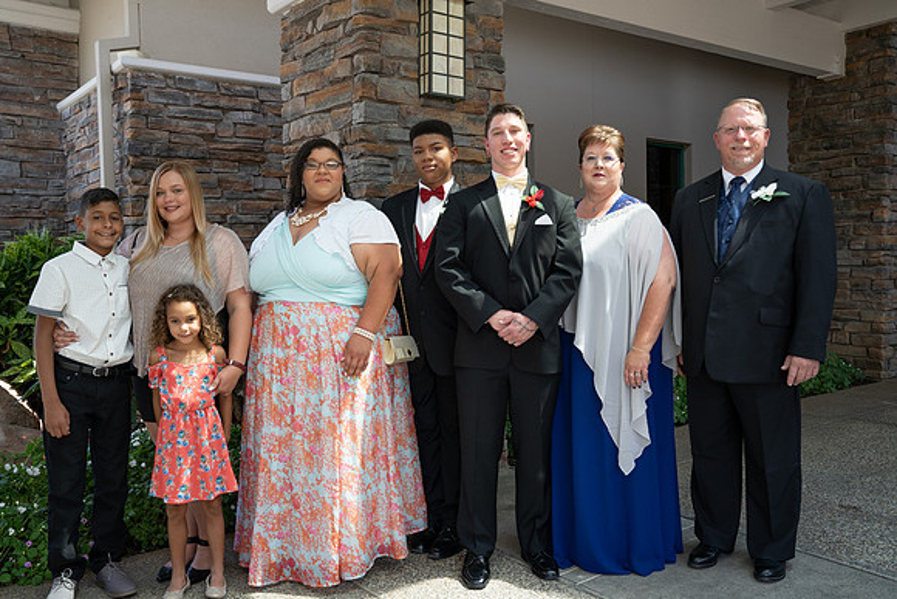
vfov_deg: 41.1
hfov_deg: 58.7
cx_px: 448
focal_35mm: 32
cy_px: 300
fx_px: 797
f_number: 6.3
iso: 320
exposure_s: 1/160
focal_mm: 32
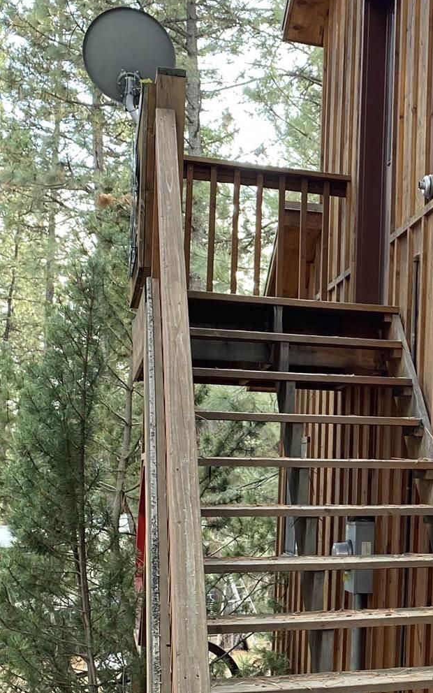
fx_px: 1208
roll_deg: -0.6
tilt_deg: +2.1
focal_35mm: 64
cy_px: 473
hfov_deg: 18.5
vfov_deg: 31.7
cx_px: 602
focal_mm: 4.25
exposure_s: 1/121
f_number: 1.8
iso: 80
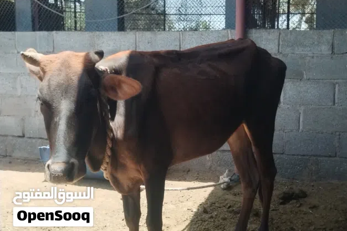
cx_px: 177
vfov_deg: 27.0
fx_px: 482
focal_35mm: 50
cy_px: 107
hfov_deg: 39.6
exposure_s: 1/502
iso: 100
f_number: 1.8
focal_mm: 4.75
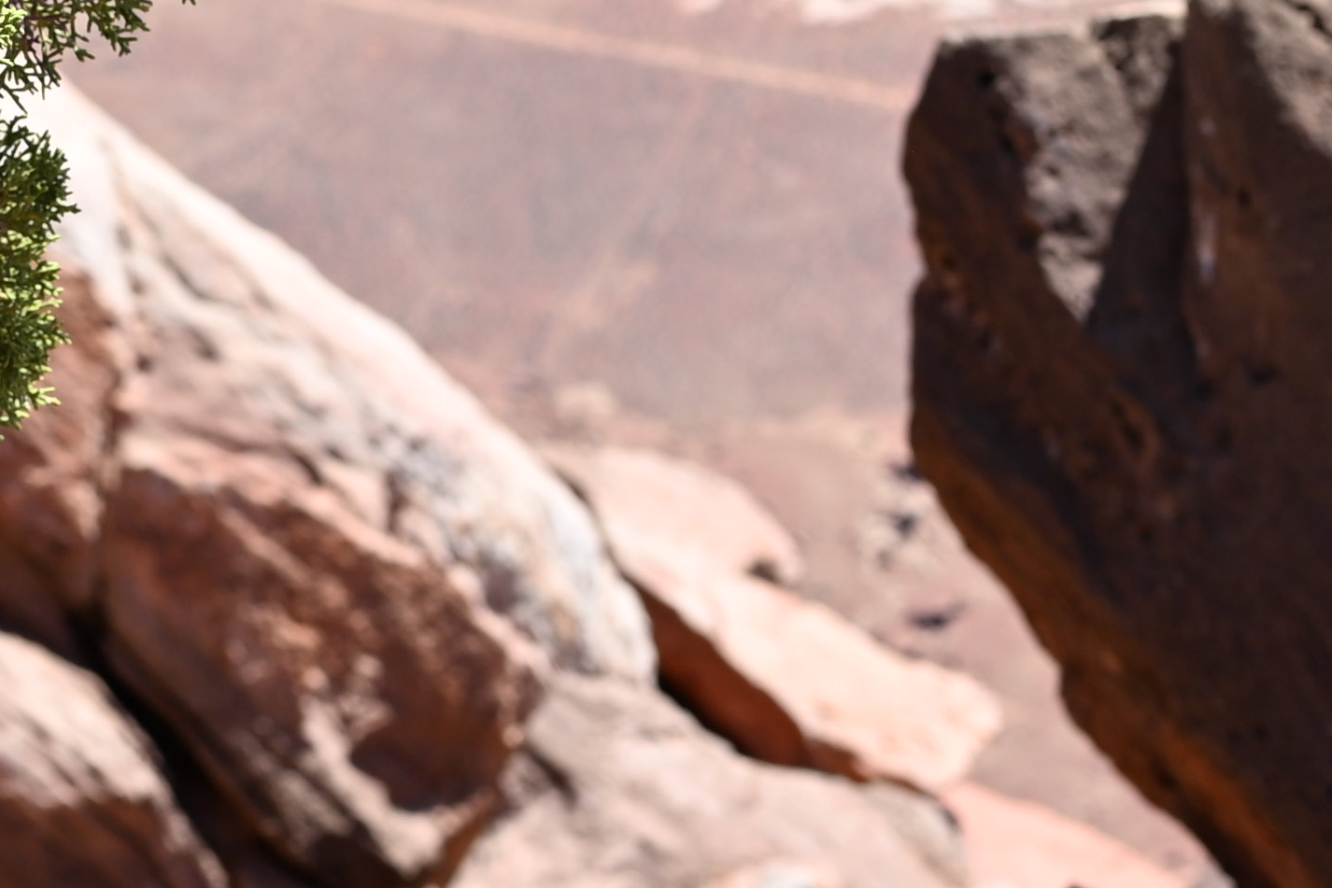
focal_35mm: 212
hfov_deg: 9.5
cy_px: -479
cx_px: -391
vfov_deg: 6.4
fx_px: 7844
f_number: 6.3
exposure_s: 1/320
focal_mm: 50
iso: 100
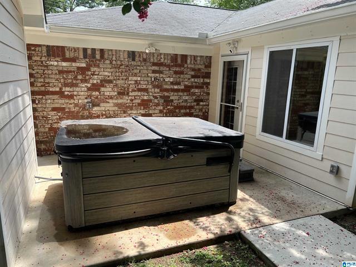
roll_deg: -1.5
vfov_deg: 53.1
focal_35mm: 26
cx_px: 178
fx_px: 267
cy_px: 134
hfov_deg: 67.3
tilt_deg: -14.0
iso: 50
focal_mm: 5.7
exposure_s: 1/718
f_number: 1.5
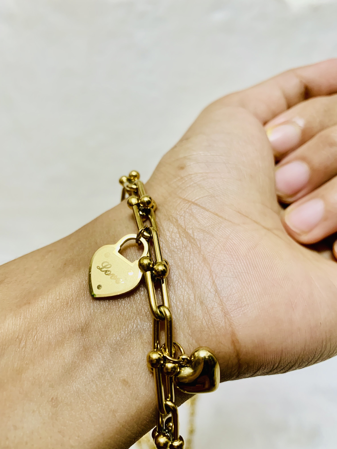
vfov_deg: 67.3
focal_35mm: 26
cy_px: 224
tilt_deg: -23.4
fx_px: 337
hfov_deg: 53.1
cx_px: 168
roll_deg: -0.2
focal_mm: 4.25
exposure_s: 1/60
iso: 125
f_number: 1.8
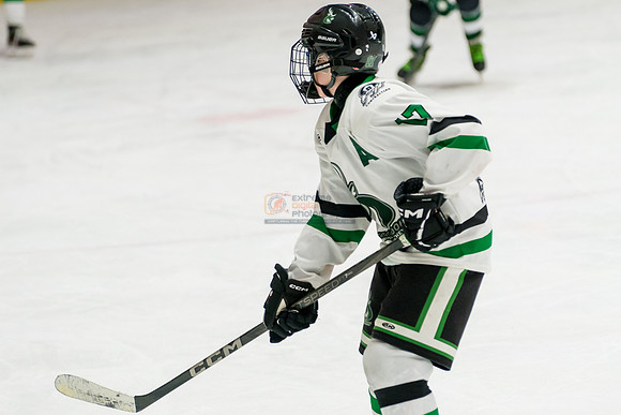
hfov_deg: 9.3
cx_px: 374
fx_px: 3823
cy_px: 230
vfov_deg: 6.2
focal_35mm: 222
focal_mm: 123
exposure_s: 1/1000
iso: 2000
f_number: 2.8
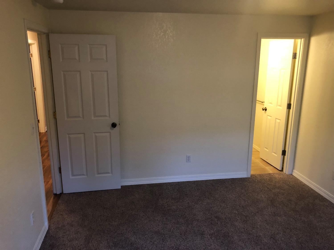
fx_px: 270
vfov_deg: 49.7
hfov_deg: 63.5
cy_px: 125
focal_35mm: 28
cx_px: 167
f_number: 1.8
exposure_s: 1/15
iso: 50
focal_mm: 4
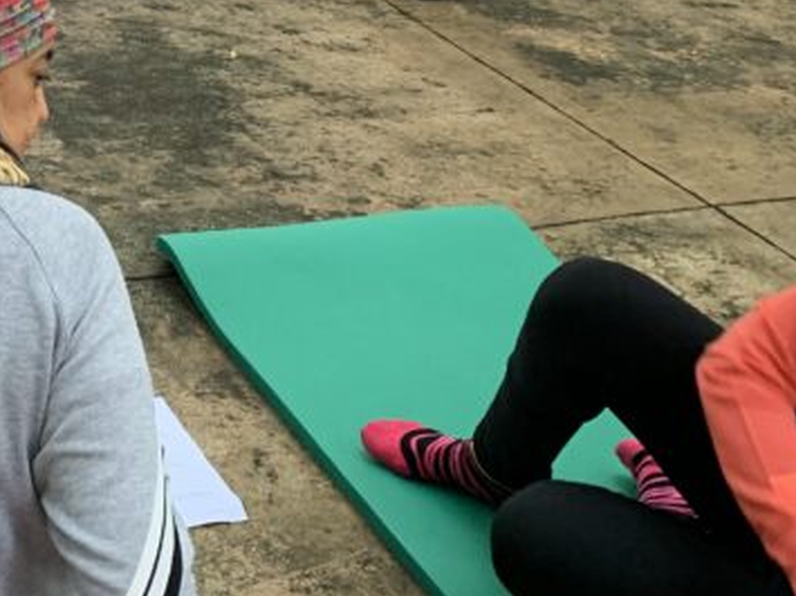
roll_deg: -3.0
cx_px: -45
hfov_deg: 24.5
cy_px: -202
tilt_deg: -12.8
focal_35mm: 75
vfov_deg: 18.2
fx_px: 1724
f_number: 1.8
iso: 100
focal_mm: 4.25
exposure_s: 1/114
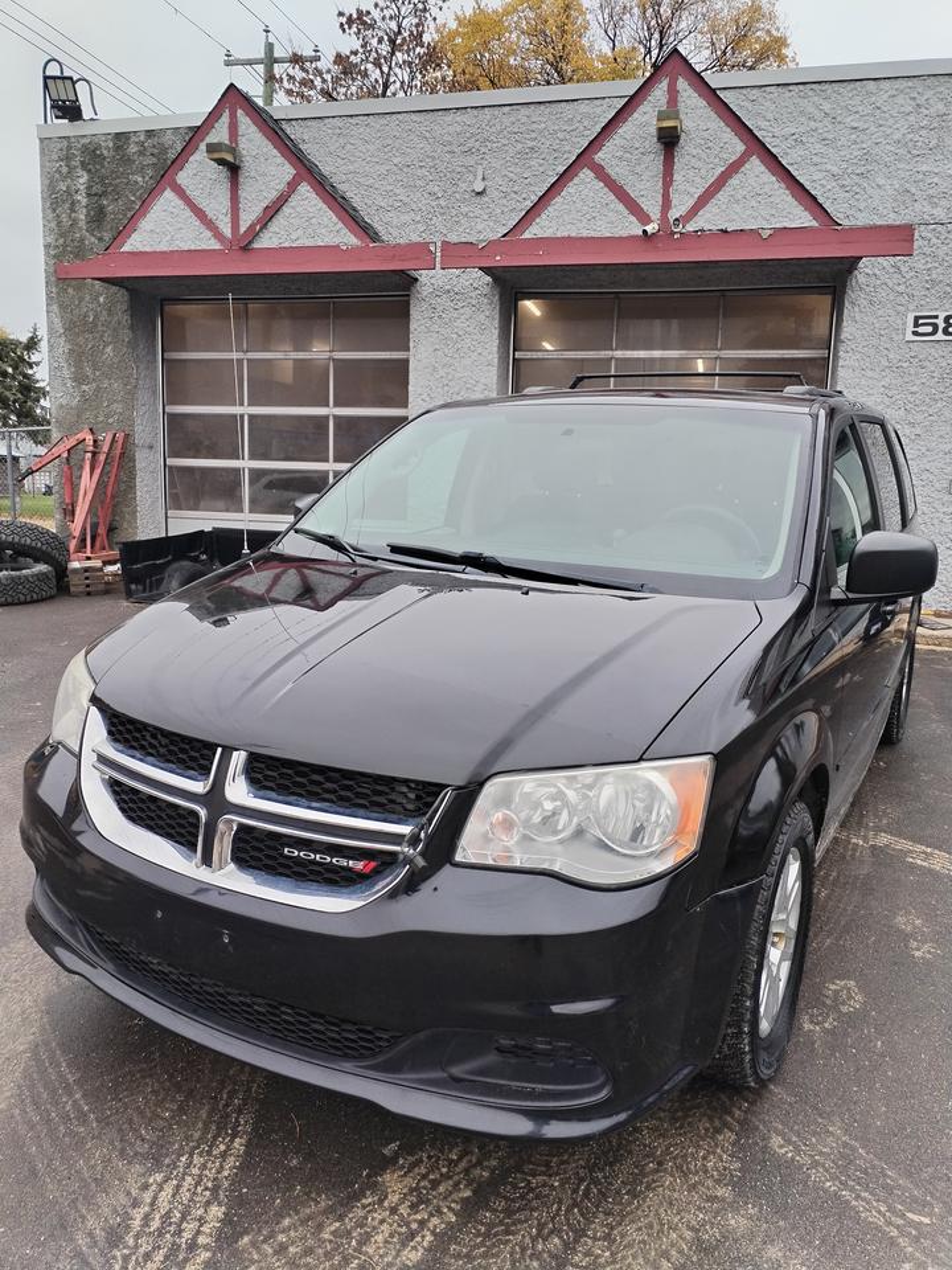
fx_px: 953
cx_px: 476
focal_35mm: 26
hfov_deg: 53.1
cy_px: 635
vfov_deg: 67.3
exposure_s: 1/114
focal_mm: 4.75
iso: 100
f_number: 1.8
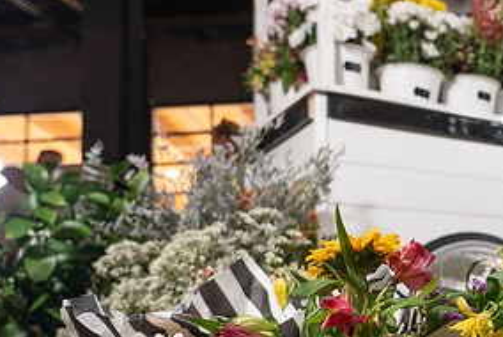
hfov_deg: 36.6
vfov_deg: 27.2
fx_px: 685
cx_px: 491
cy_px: 255
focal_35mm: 49
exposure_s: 1/125
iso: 1250
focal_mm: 24
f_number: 4
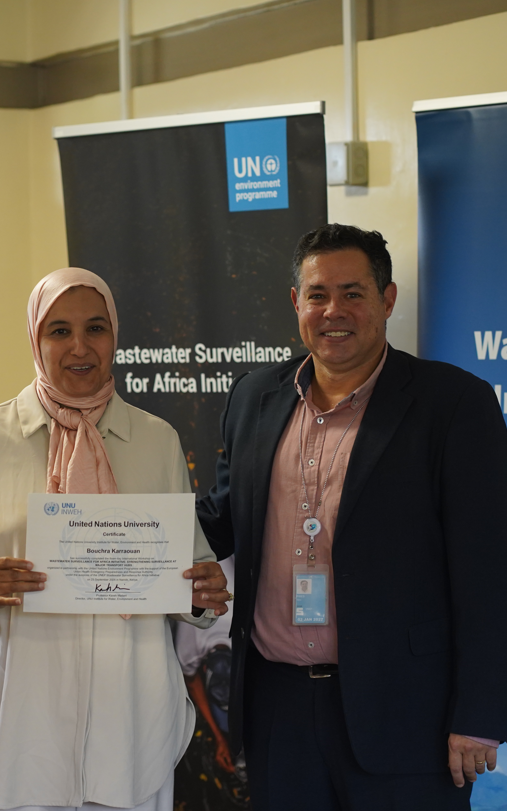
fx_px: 2896
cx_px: 52
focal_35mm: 131
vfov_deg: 15.9
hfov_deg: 10.0
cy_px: 402
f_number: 3.2
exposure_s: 1/160
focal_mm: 85
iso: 1600
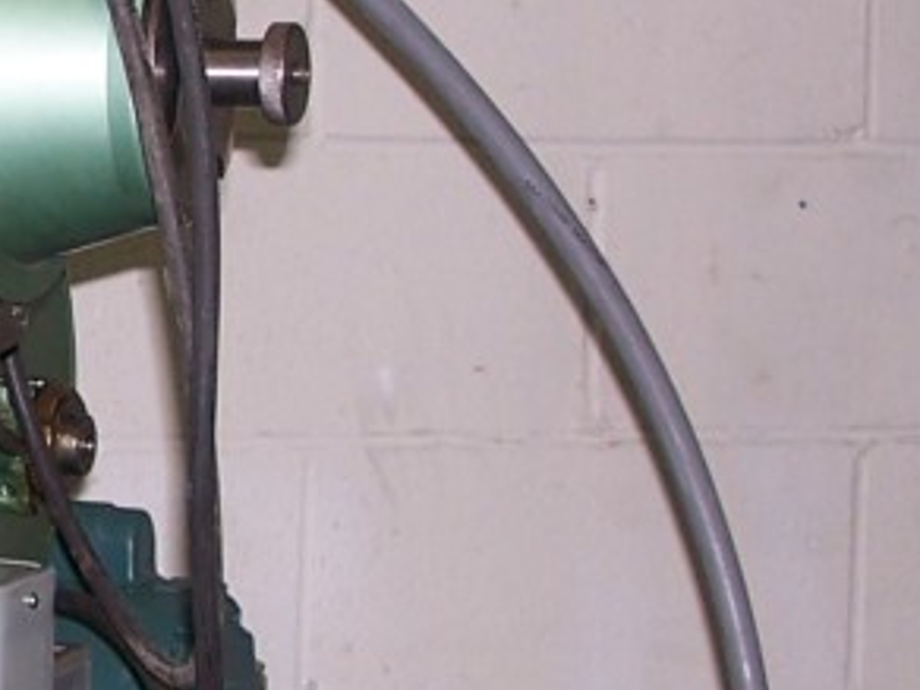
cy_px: 372
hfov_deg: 15.9
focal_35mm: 120
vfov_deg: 12.3
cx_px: -148
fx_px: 3189
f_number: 2.8
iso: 80
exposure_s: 1/60
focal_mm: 6
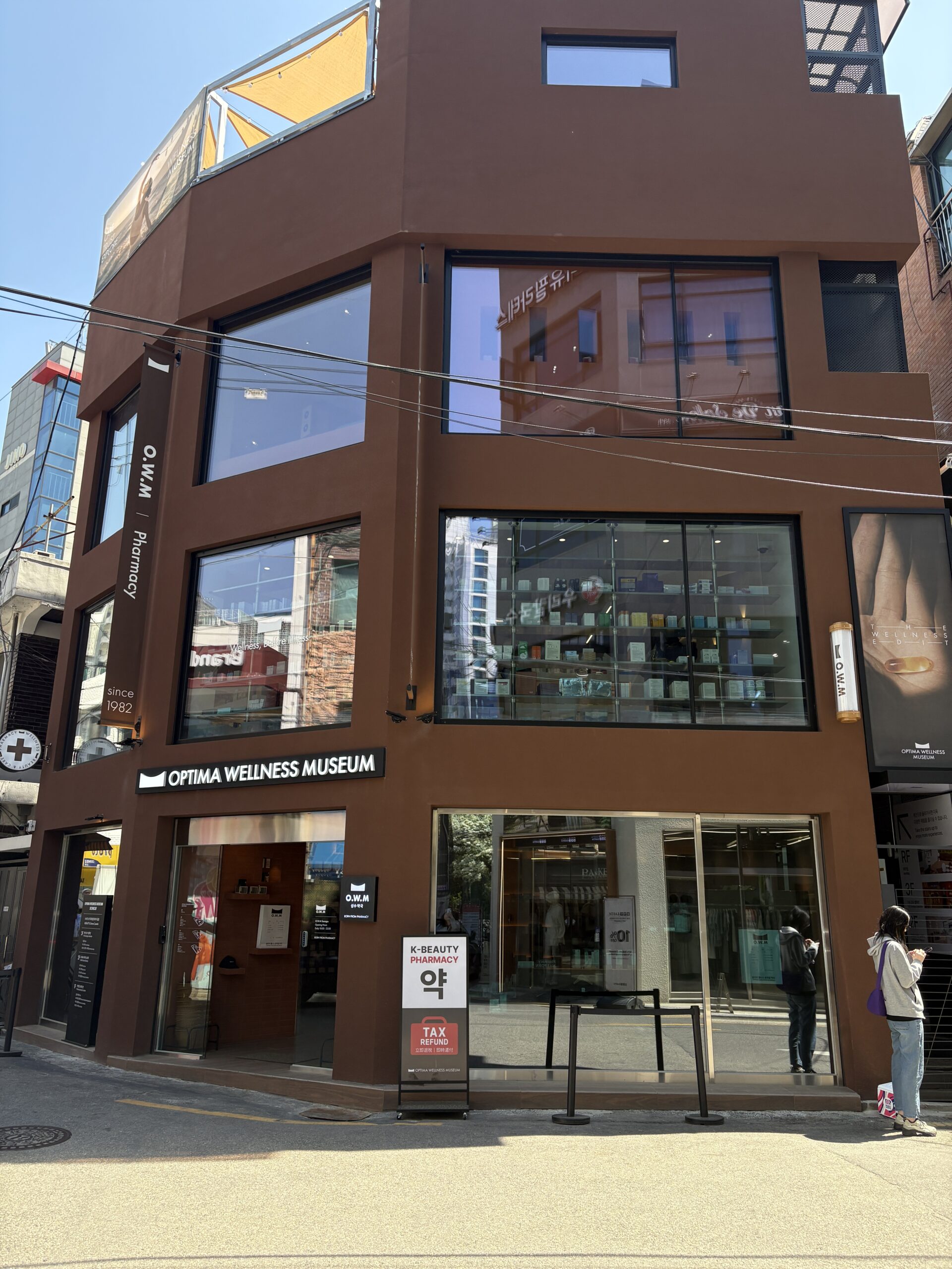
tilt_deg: +16.0
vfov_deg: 67.3
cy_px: 634
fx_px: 953
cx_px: 476
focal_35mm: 26
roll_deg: -0.6
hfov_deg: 53.1
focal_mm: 5.96
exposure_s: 1/1337
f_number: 1.6
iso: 64
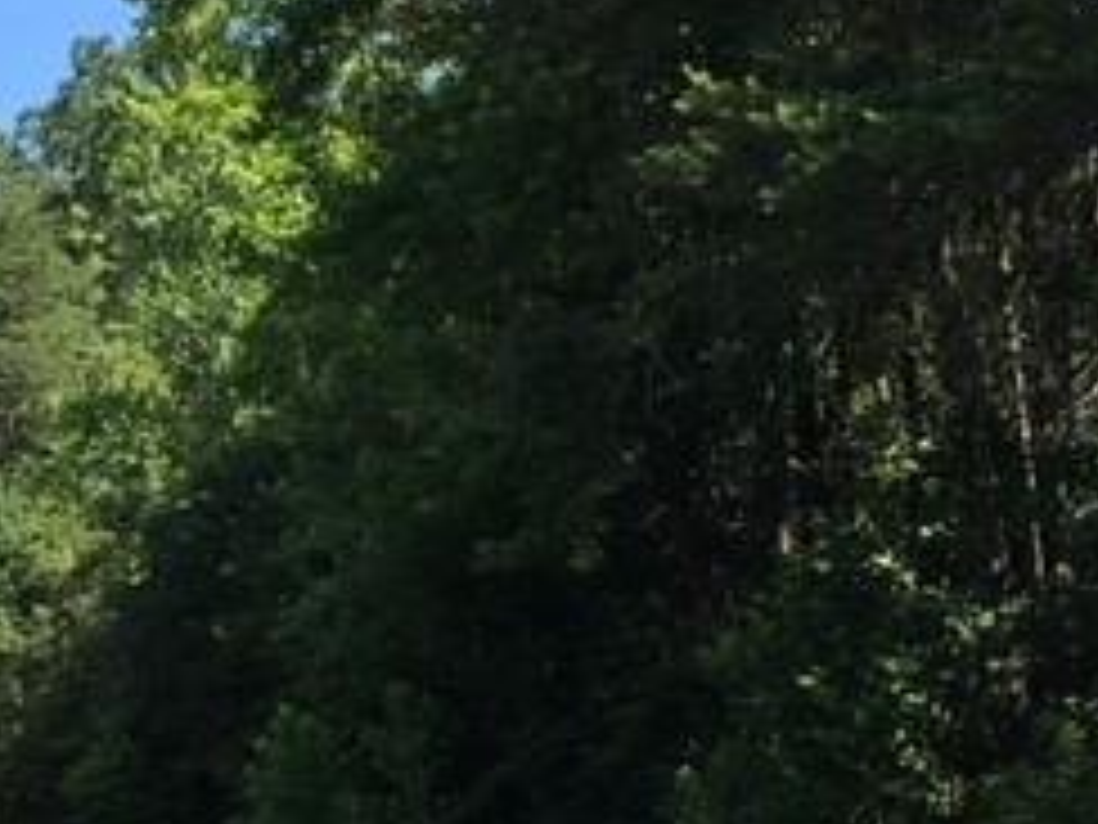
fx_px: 2411
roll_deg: -2.1
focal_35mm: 76
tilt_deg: +7.5
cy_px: 554
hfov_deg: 25.2
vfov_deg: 19.3
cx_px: 207
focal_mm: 4.15
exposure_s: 1/874
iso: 25
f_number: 2.2
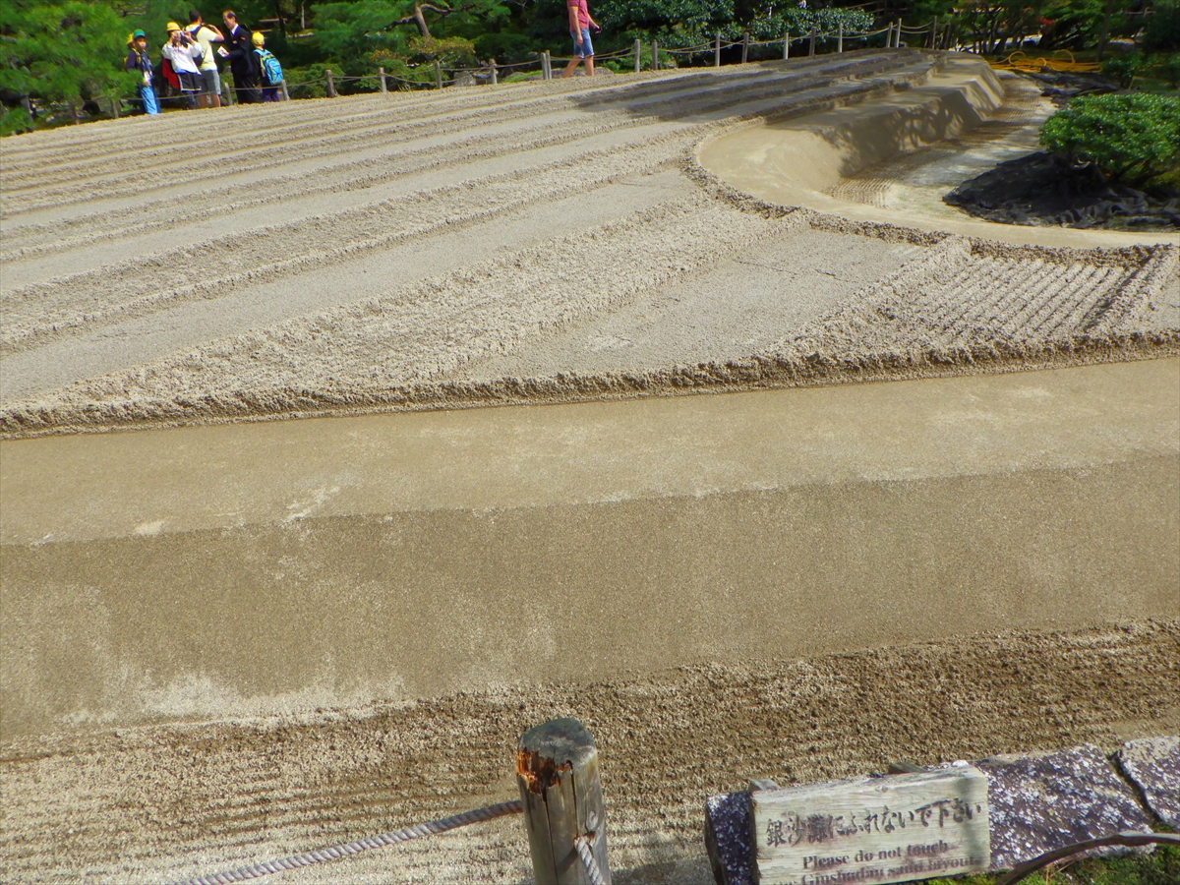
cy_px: 442
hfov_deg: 76.4
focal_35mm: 22
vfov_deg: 61.1
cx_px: 590
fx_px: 750
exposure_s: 1/800
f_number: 4.2
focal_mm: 5
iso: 125
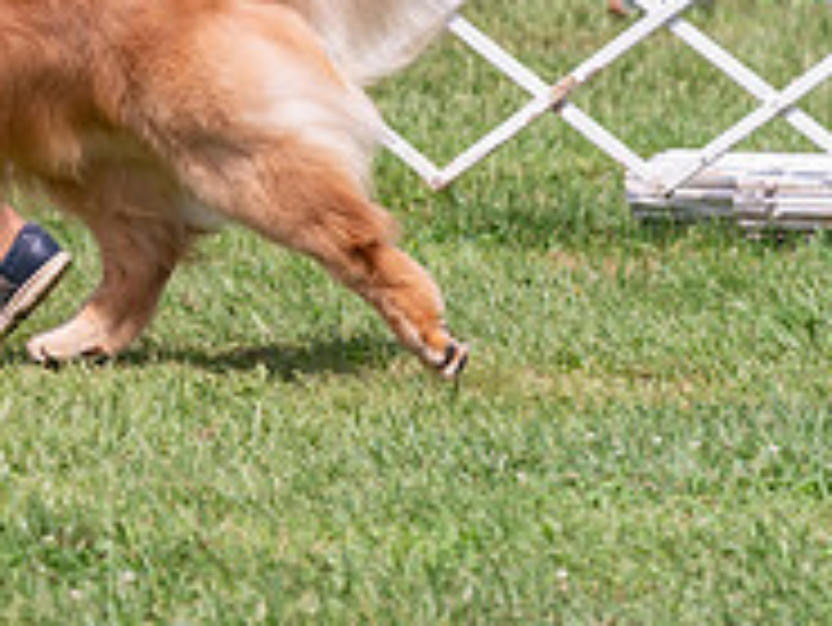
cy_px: -196
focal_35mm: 540
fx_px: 12987
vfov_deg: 2.8
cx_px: -400
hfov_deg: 3.7
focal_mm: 179
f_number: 4.5
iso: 250
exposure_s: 1/1600
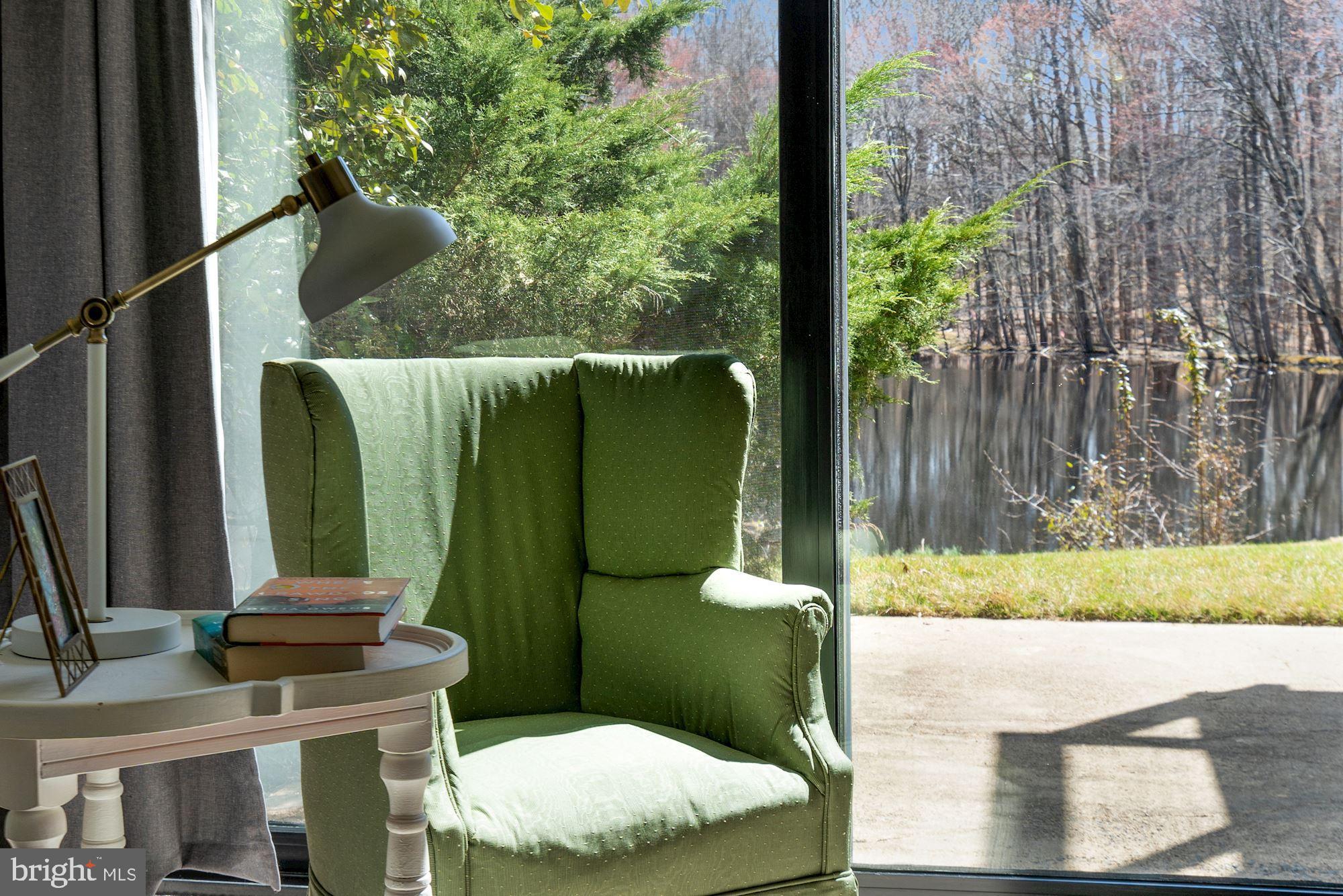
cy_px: 448
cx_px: 672
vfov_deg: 26.0
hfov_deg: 38.2
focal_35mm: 52
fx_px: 1940
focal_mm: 35
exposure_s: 1/50
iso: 100
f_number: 8
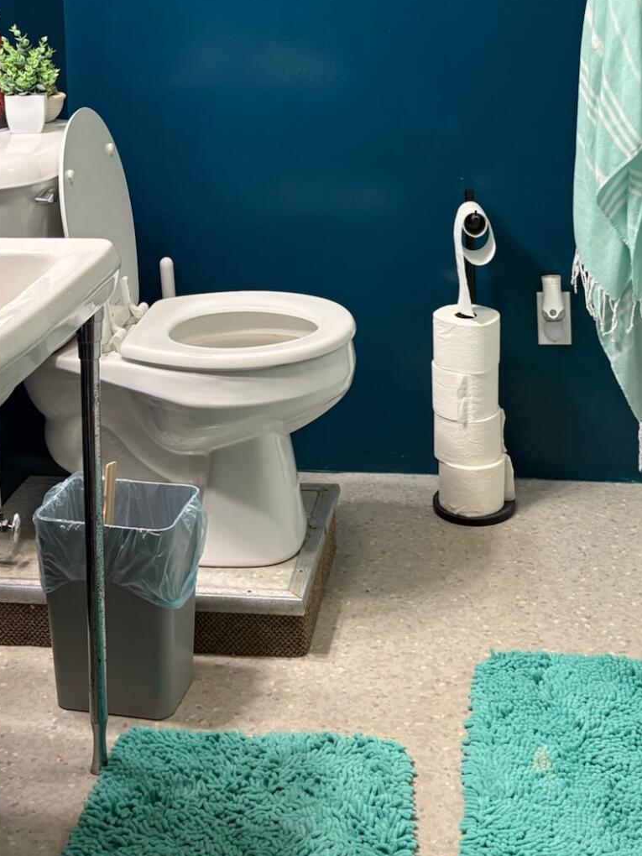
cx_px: 375
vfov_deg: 35.6
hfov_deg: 28.5
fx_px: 1261
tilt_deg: -7.7
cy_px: 108
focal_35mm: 51
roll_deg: +0.6
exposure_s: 1/60
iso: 160
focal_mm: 5.96
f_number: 1.6
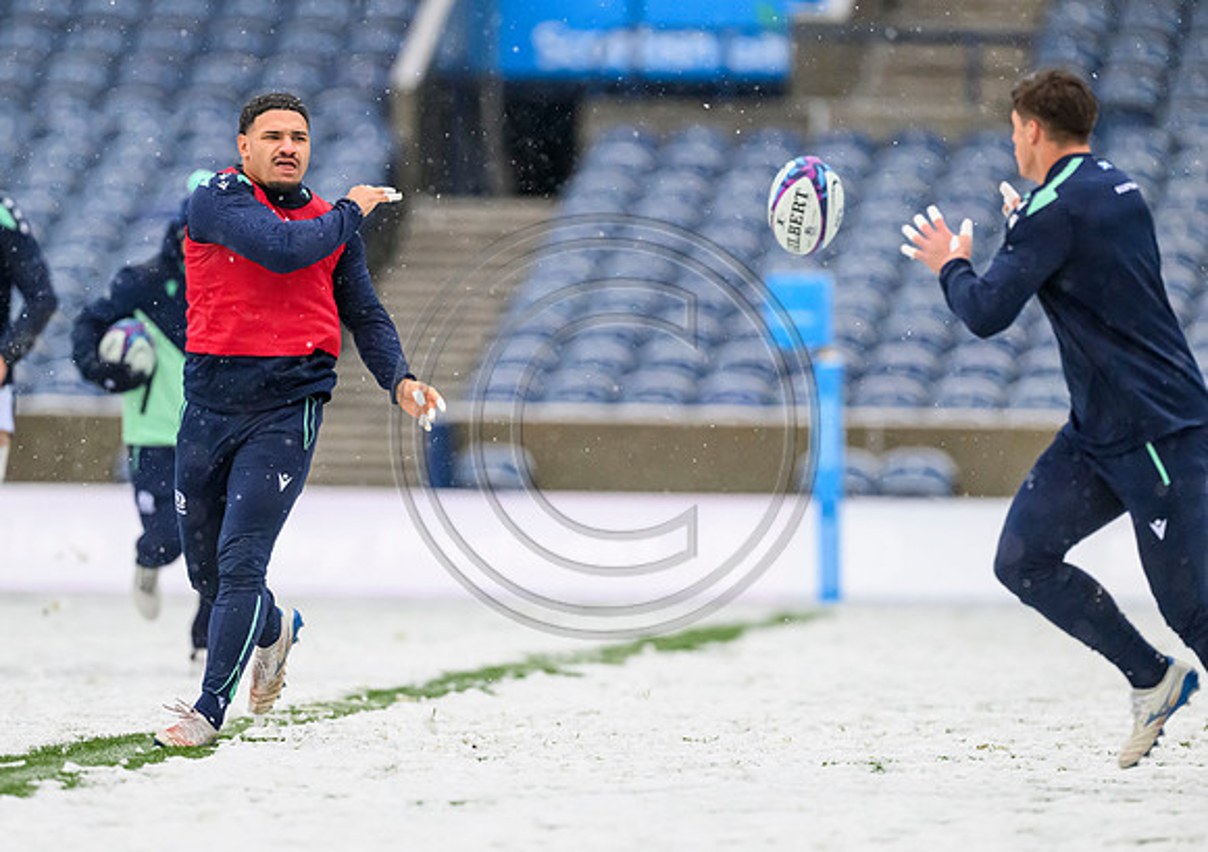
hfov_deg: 4.2
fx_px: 16513
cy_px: 443
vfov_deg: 3.0
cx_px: 465
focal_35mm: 483
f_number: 3.5
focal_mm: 400
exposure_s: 1/1600
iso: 8000
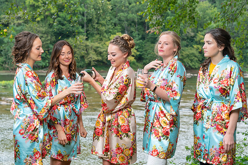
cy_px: 80
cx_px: 121
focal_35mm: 63
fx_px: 432
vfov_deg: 21.7
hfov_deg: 32.0
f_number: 5.6
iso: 320
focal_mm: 61
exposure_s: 1/200
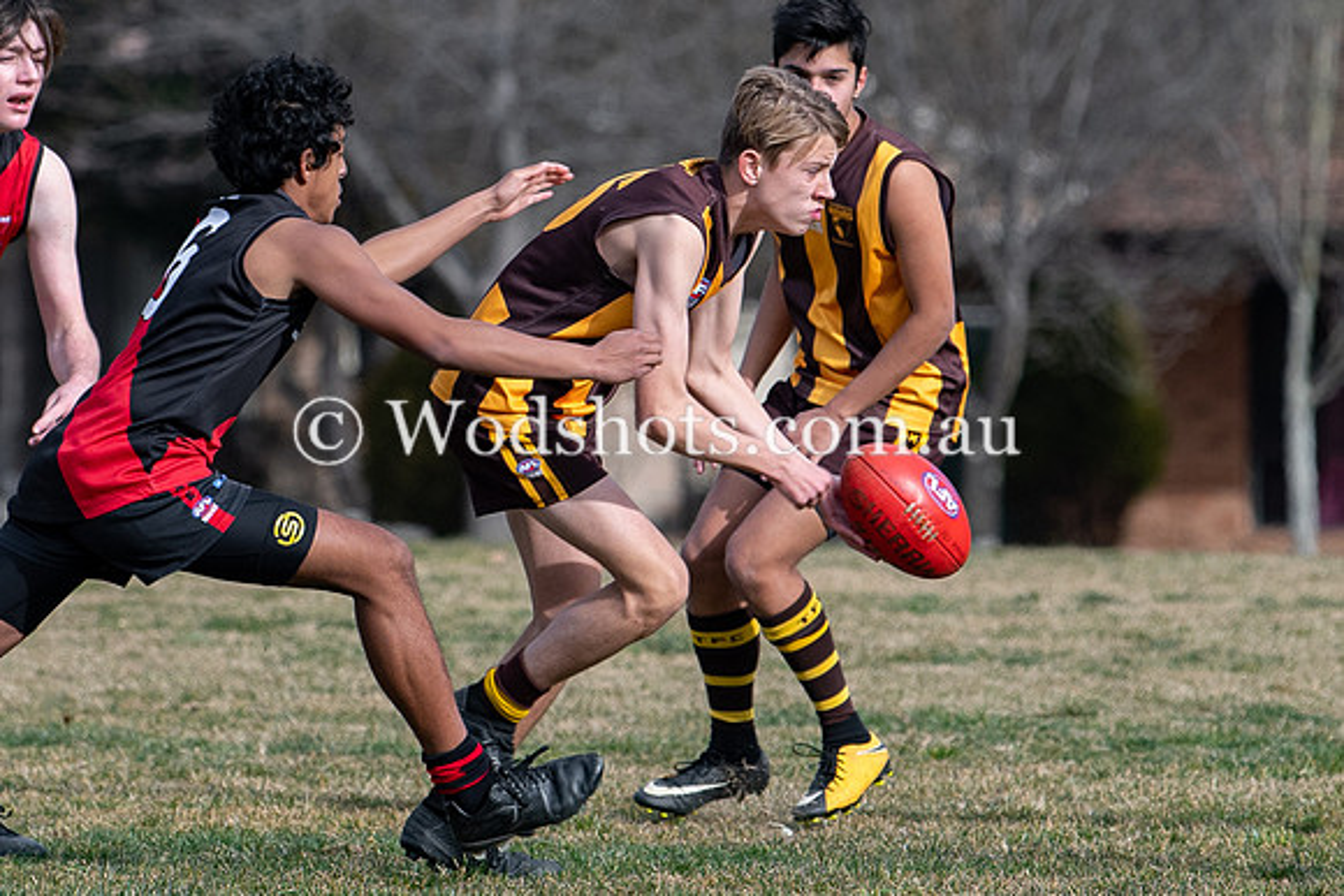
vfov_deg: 1.9
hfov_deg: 2.8
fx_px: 27763
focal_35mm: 744
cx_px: 721
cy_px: 282
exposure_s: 1/1250
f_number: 3.5
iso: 200
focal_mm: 175
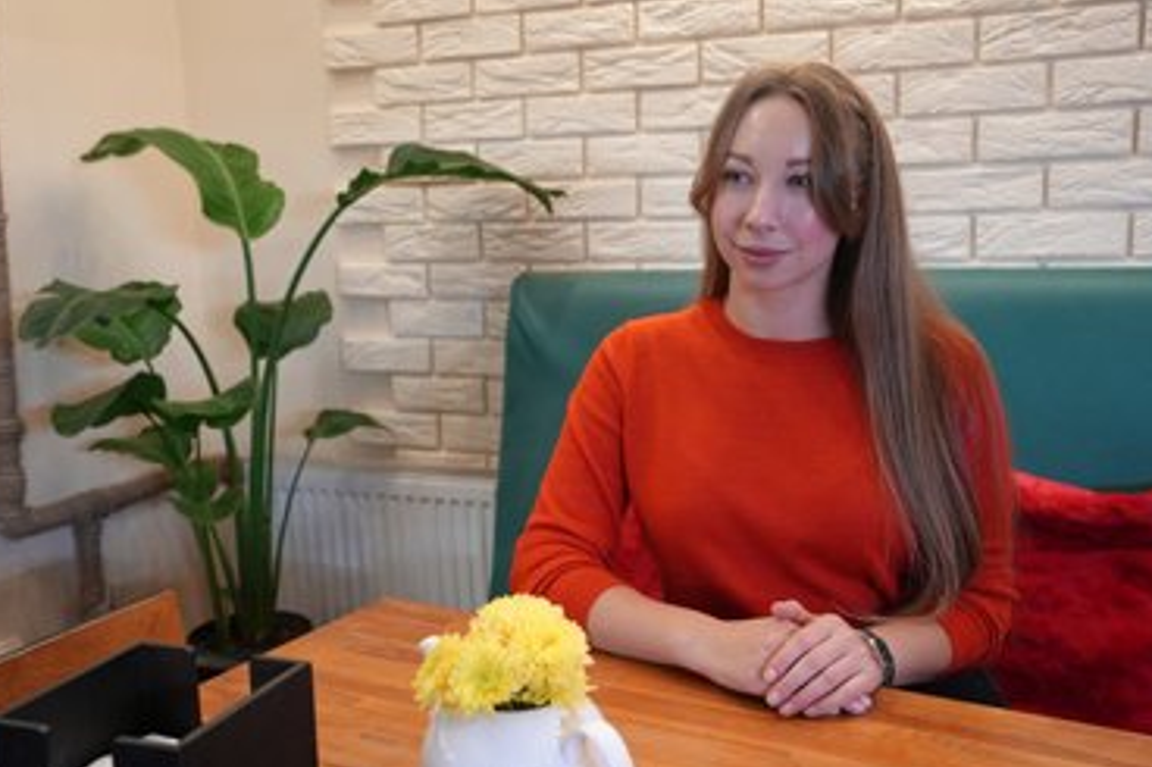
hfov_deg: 51.9
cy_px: 405
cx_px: 585
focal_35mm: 37
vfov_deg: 35.9
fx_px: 1183
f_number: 4
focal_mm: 34
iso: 2500
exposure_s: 1/160
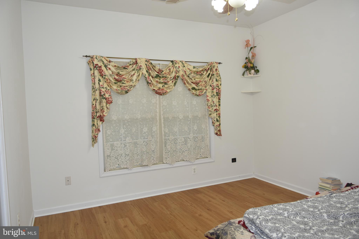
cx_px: 180
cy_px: 120
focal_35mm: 26
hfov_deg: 70.4
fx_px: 254
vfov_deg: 50.4
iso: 250
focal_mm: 17
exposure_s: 1/60
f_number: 3.5
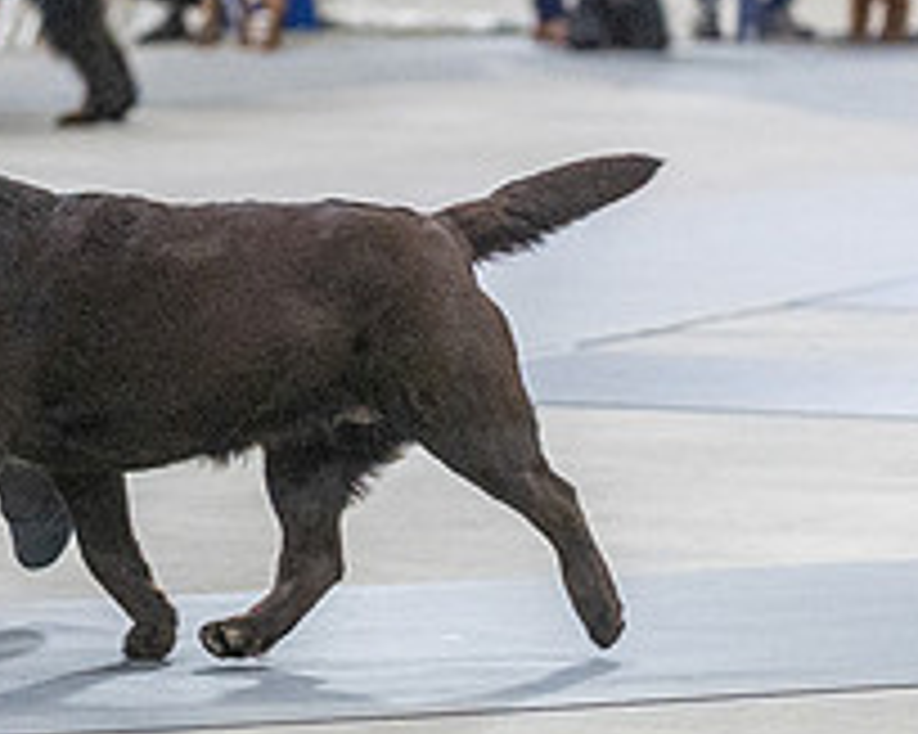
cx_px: -92
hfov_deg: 5.9
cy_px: 14
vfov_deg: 4.7
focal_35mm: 327
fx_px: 8880
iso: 6400
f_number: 3.2
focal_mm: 105
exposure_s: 1/400
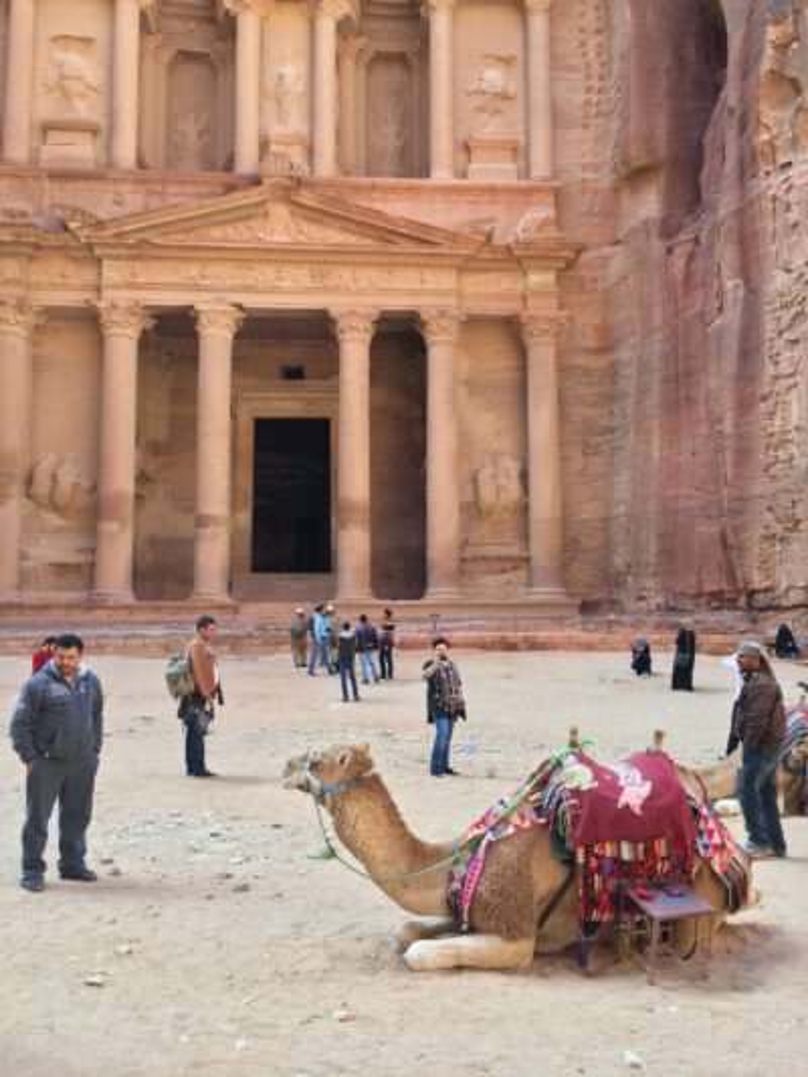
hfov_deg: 46.8
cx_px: 404
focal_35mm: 30
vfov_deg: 60.0
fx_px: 933
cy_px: 538
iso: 32
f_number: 2.2
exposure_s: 1/181
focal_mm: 4.12
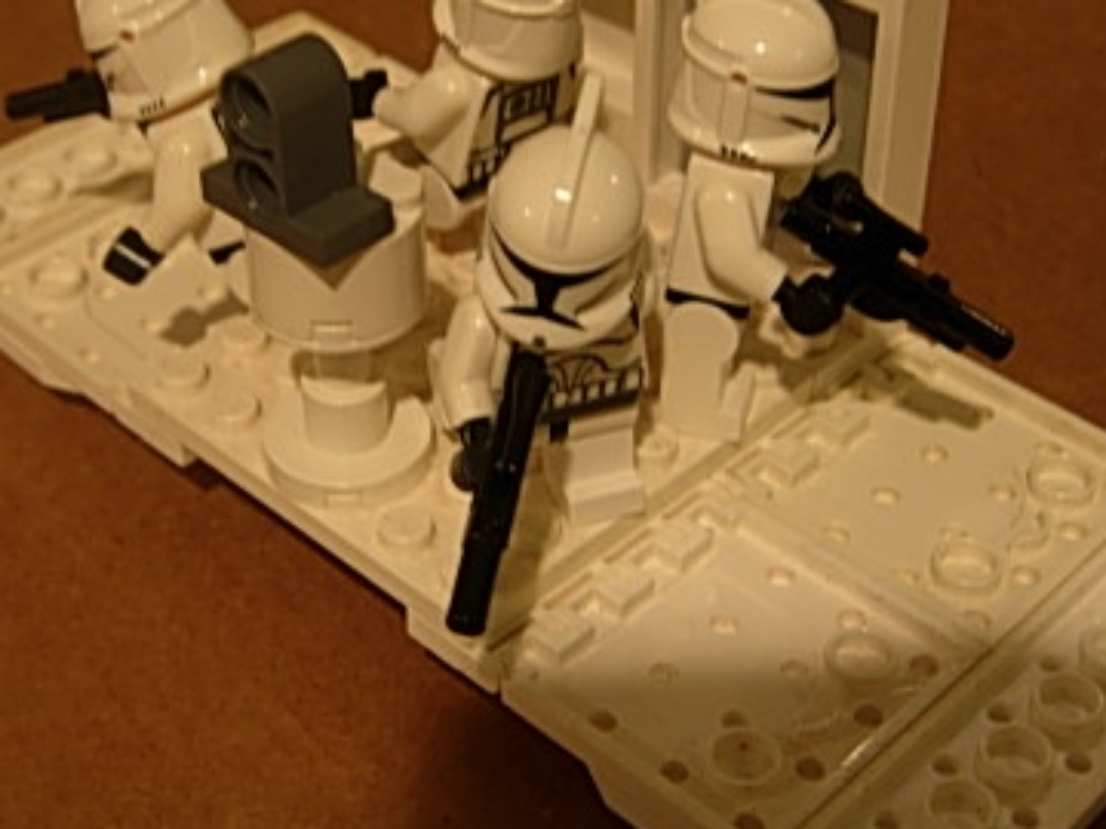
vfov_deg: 22.8
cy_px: 246
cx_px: 485
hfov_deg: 30.2
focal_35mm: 64
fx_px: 2045
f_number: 2.7
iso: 50
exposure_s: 1/5.3
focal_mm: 7.5
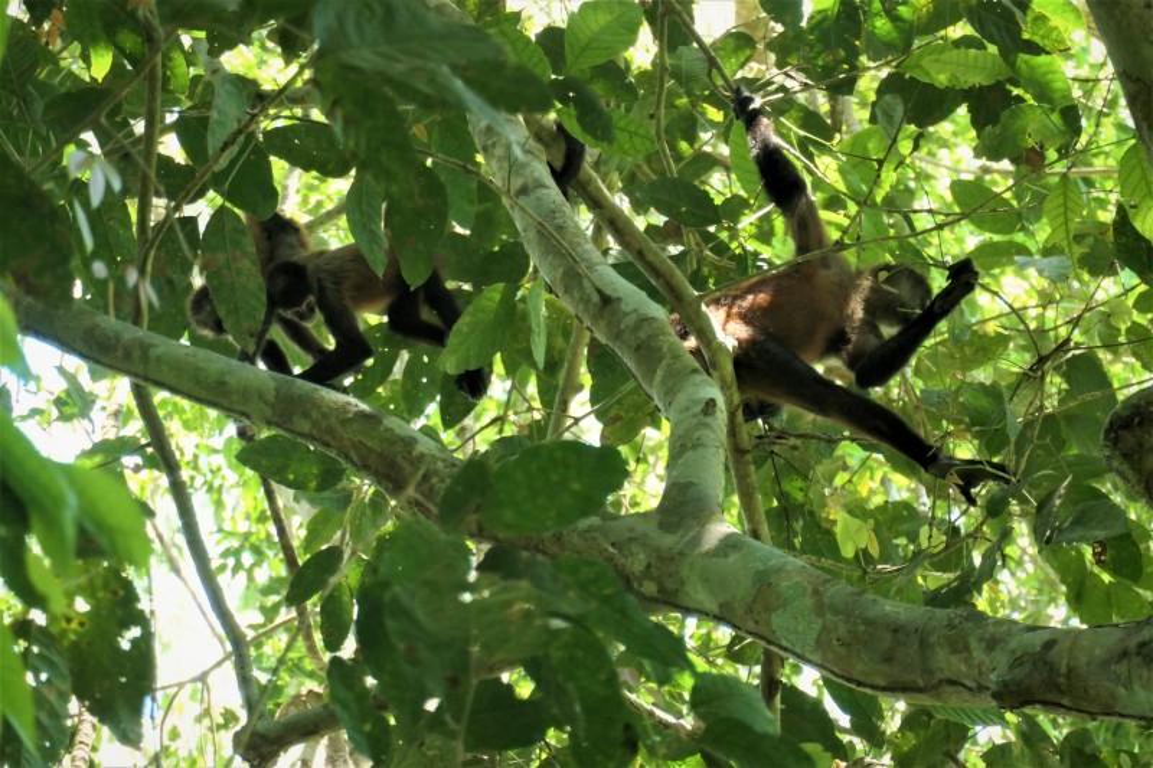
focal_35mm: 351
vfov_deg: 3.9
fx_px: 11239
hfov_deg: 5.9
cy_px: 384
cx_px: 576
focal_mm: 128.4
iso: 1600
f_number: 6.4
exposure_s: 1/125
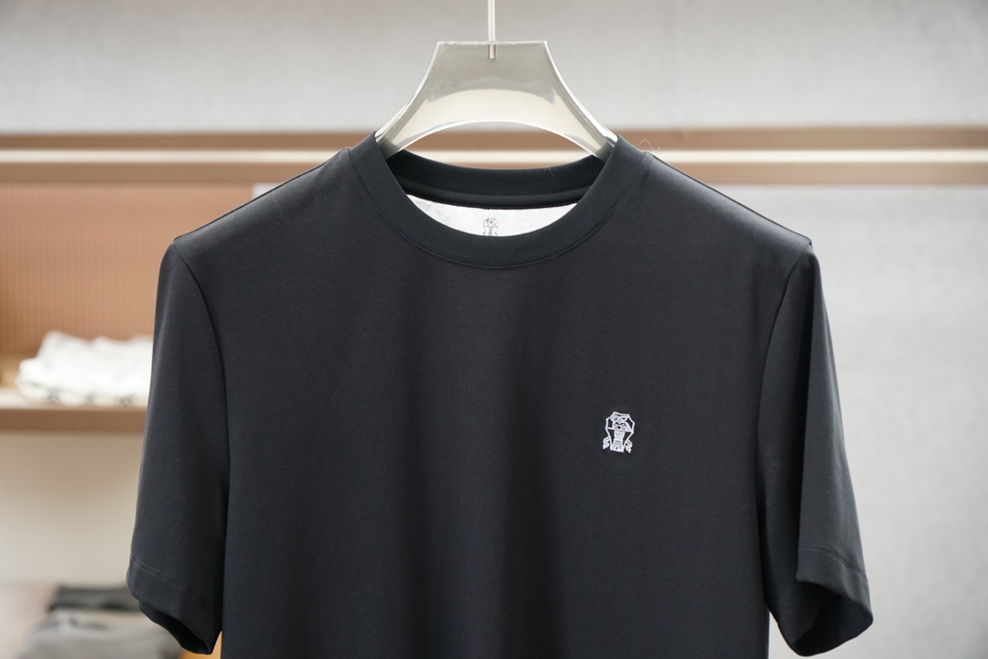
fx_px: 2470
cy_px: 330
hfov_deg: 22.6
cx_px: 494
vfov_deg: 15.2
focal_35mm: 90
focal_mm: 60
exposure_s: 1/125
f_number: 3.5
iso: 1250
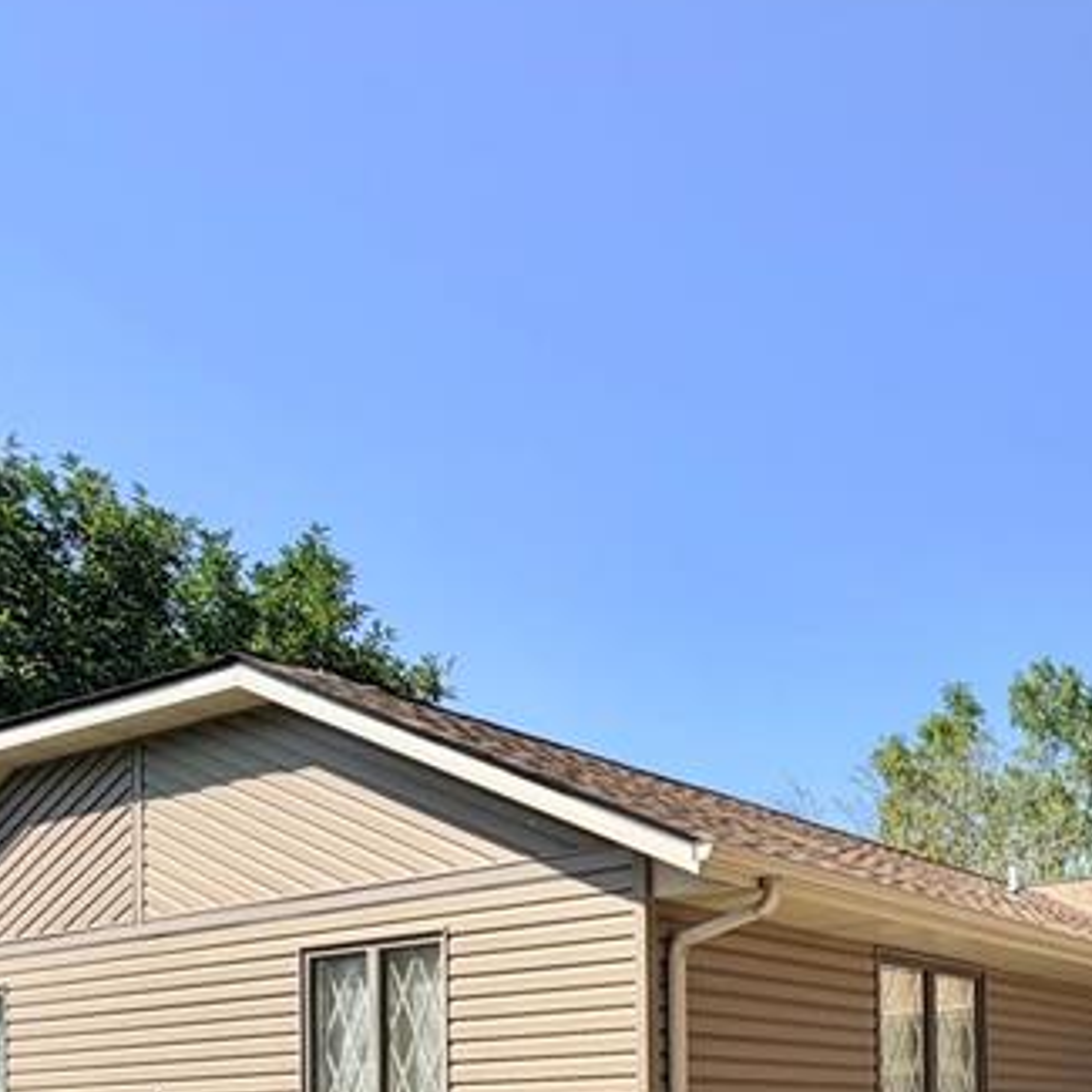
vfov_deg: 37.4
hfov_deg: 37.7
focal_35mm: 39
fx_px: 1392
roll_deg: +0.8
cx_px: 1116
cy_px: 1136
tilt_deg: +0.0
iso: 20
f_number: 2.2
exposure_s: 1/789
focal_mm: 2.22
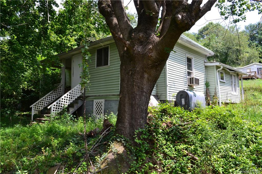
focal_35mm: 27
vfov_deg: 47.9
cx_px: 131
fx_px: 196
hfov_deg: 67.4
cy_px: 87
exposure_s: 1/160
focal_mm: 18
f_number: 9
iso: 400
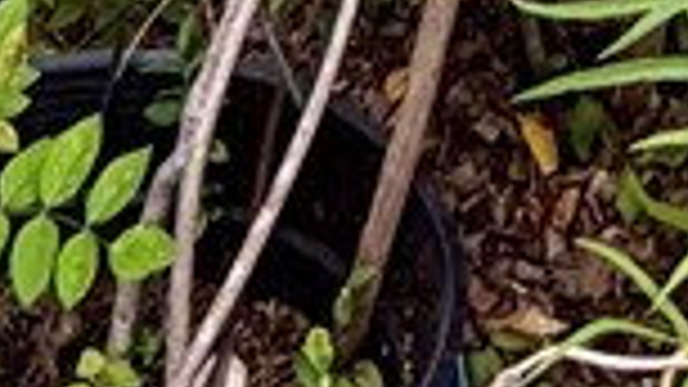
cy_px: -1231
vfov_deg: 7.5
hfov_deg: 18.7
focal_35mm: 102
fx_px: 1860
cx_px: 1001
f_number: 2.2
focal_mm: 2.22
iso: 40
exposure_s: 1/160
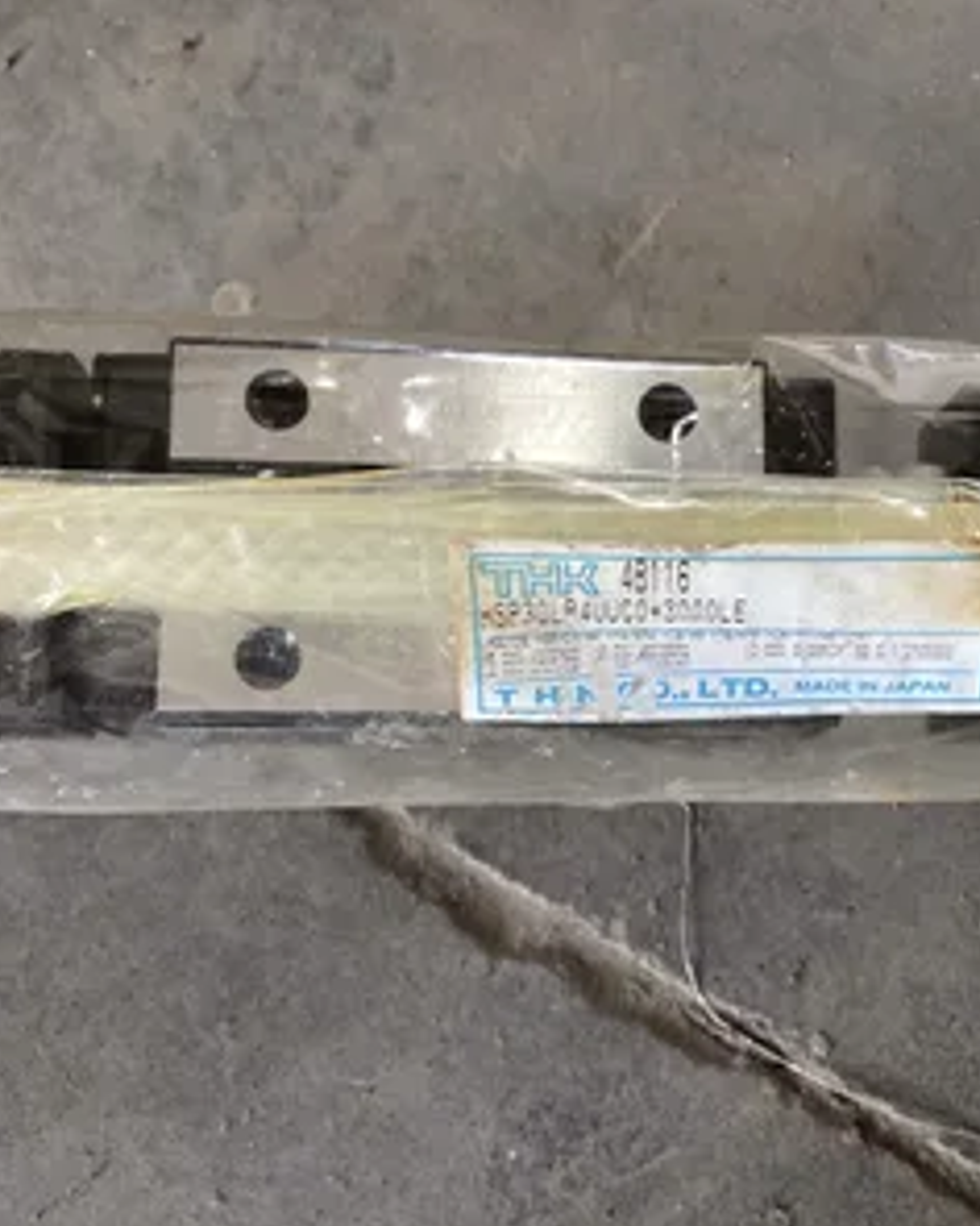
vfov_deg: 44.8
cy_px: 619
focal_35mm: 41
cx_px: 681
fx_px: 1486
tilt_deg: -75.7
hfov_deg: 36.0
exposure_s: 1/50
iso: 50
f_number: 2.4
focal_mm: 3.3
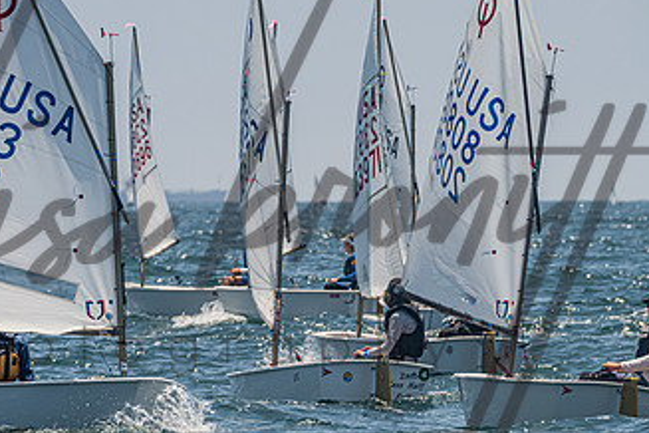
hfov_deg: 4.0
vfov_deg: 2.6
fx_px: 9410
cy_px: 222
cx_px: 316
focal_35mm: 522
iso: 250
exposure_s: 1/1250
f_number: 8
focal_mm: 270
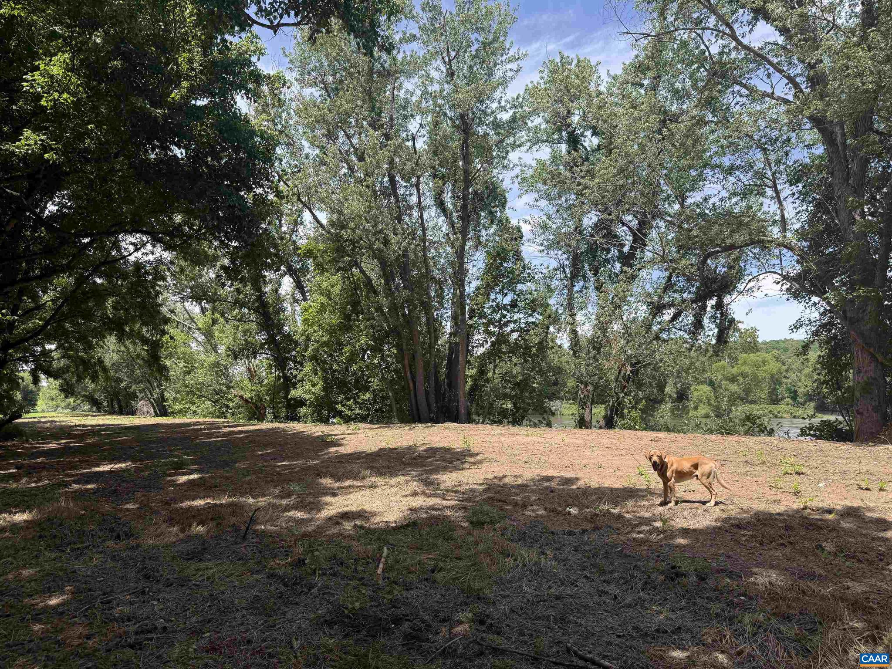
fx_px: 618
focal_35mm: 24
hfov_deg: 71.6
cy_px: 334
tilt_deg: +6.9
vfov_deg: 56.8
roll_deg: +1.5
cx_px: 446
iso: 80
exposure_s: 1/1585
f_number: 1.78
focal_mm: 6.76
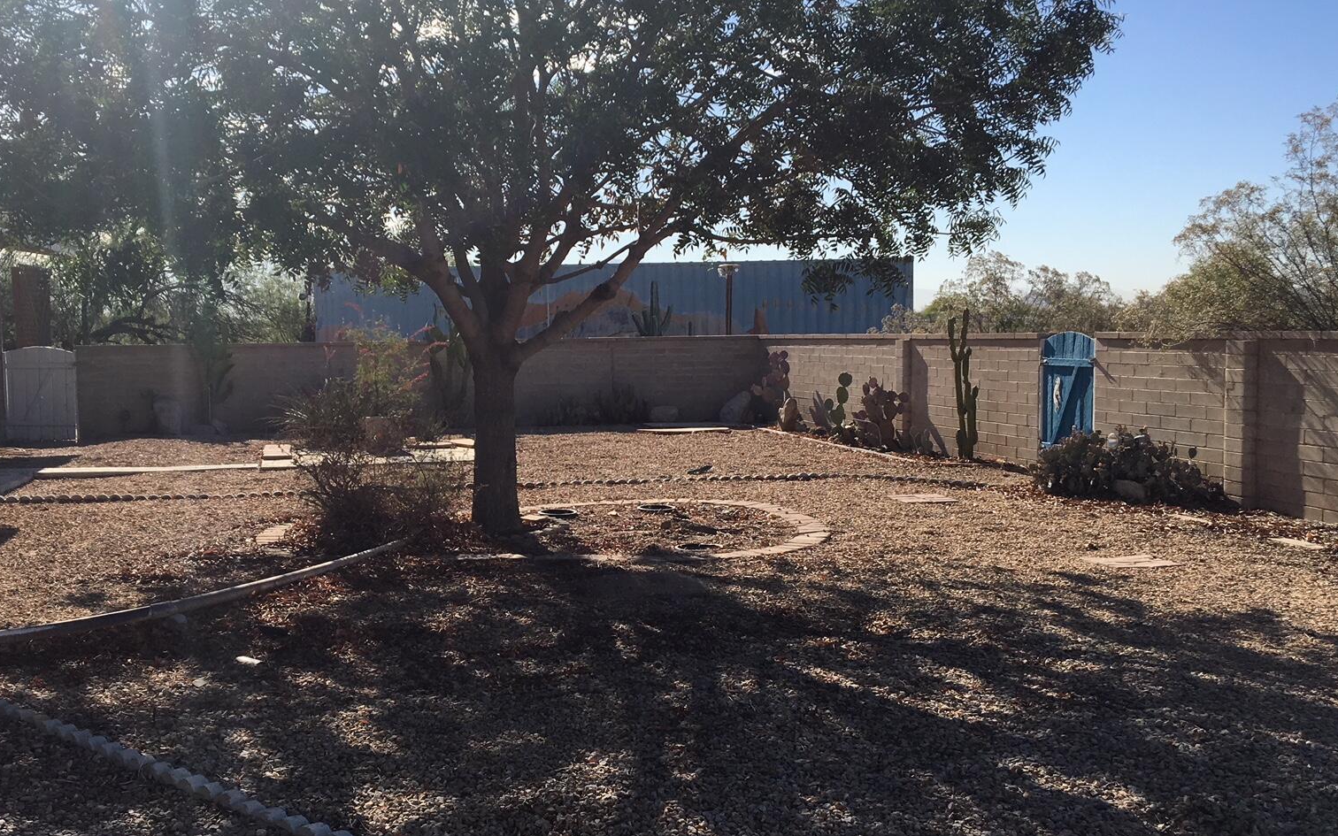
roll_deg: +1.1
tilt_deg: -4.3
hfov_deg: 47.9
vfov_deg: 31.2
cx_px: 528
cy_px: 441
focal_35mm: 41
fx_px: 1495
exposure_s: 1/1789
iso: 25
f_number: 2.2
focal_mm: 4.15
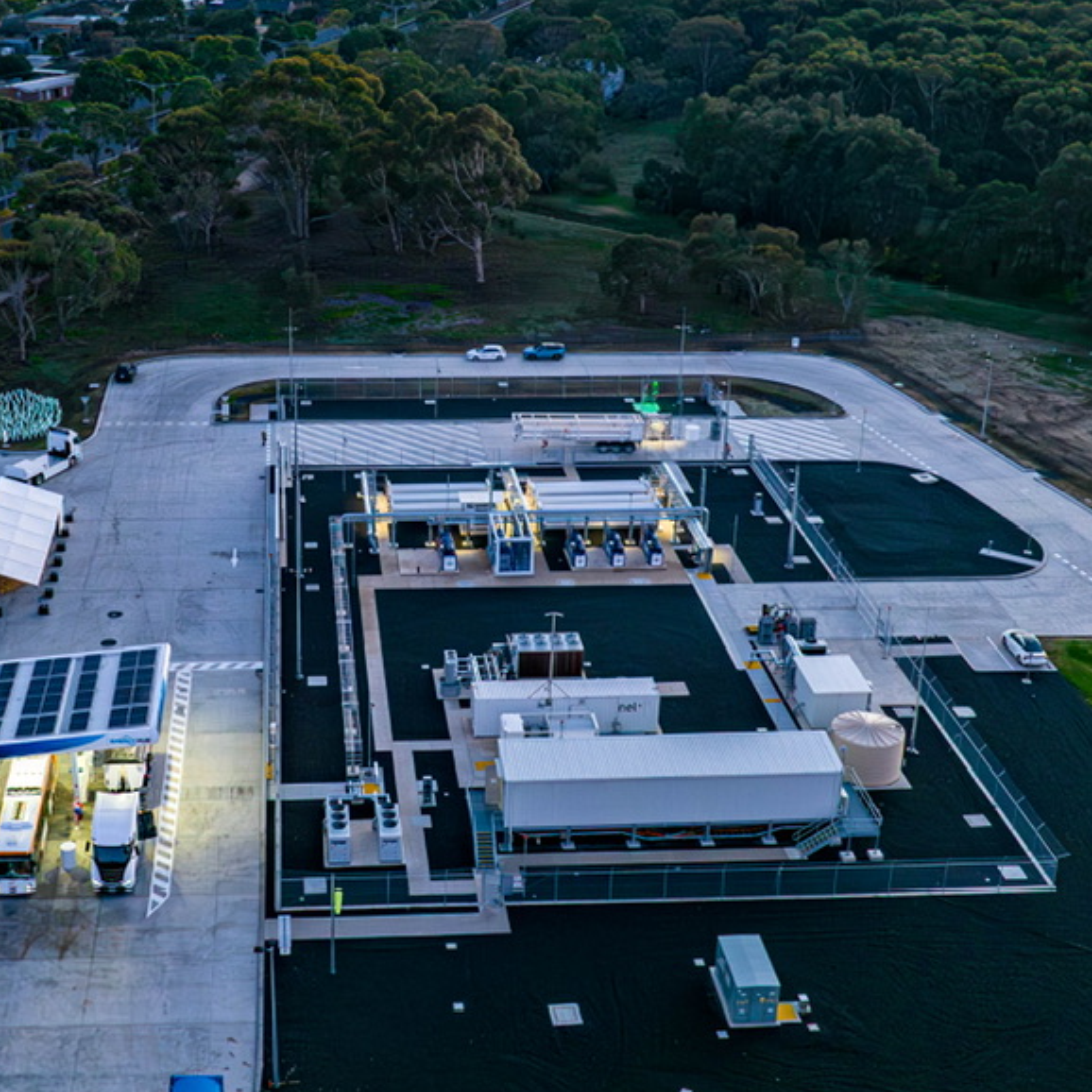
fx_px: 1677
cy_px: 477
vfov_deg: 36.0
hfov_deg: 35.7
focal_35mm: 47
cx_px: 370
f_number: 2.8
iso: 780
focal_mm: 12.29
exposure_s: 1/250
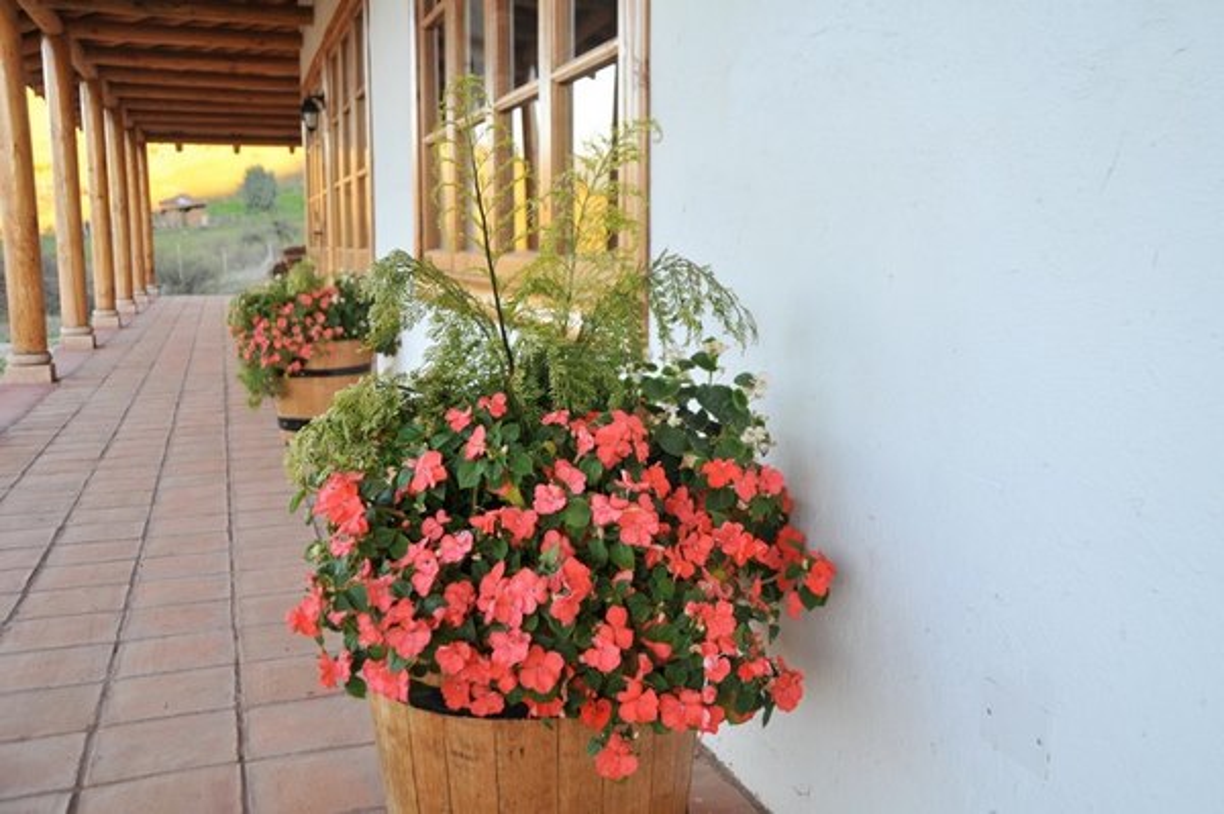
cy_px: 407
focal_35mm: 33
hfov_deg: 57.3
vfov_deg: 39.9
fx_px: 1121
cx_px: 612
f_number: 4
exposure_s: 1/60
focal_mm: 22
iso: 200
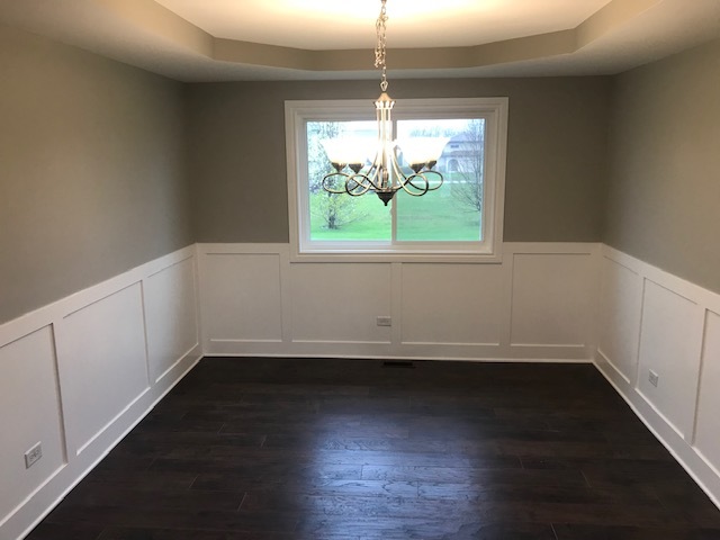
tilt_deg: -11.0
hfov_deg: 63.4
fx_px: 582
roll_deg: +1.2
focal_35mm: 28
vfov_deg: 49.7
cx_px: 360
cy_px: 270
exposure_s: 1/40
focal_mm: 3.99
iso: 25
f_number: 1.8
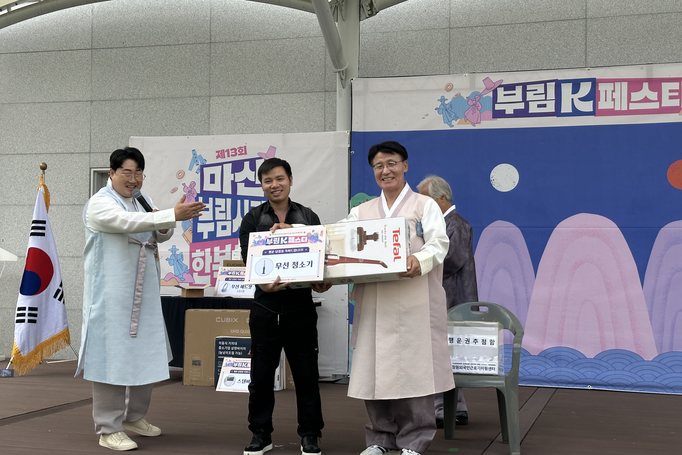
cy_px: 218
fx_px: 947
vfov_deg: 27.0
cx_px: 341
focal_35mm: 50
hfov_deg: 39.6
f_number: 1.78
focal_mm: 6.86
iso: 64
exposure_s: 1/516
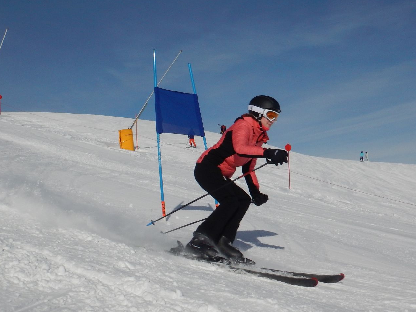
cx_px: 209
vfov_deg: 23.6
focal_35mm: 62
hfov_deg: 31.2
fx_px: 745
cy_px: 134
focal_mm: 6.1
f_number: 8.3
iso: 125
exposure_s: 1/1000
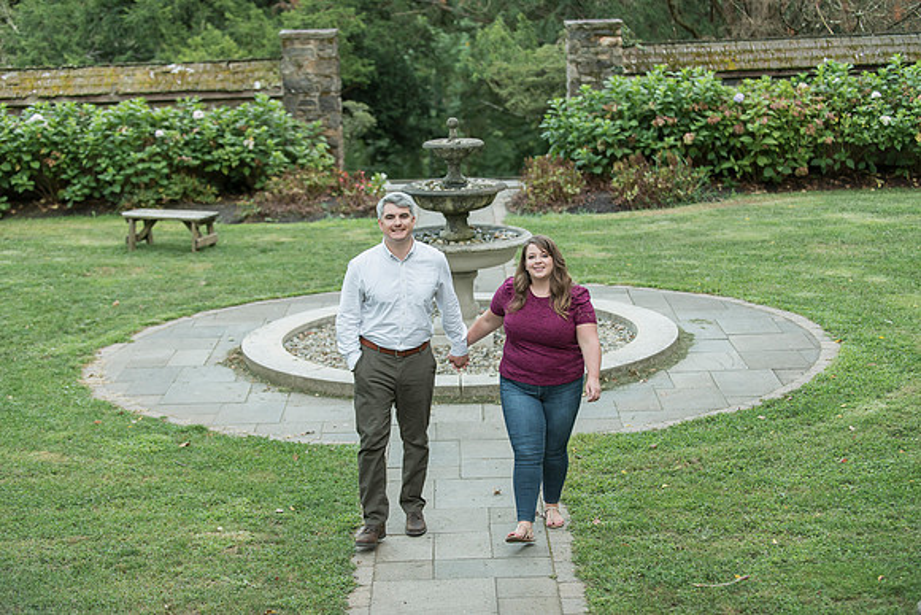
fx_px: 1791
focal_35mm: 70
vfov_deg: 19.5
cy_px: 308
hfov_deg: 28.8
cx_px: 460
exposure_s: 1/200
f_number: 2.8
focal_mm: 70
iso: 640
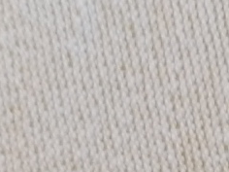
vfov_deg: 11.7
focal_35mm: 117
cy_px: 310
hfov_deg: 13.8
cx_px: 479
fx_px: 774
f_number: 1.8
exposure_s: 1/50
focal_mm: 4.75
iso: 125
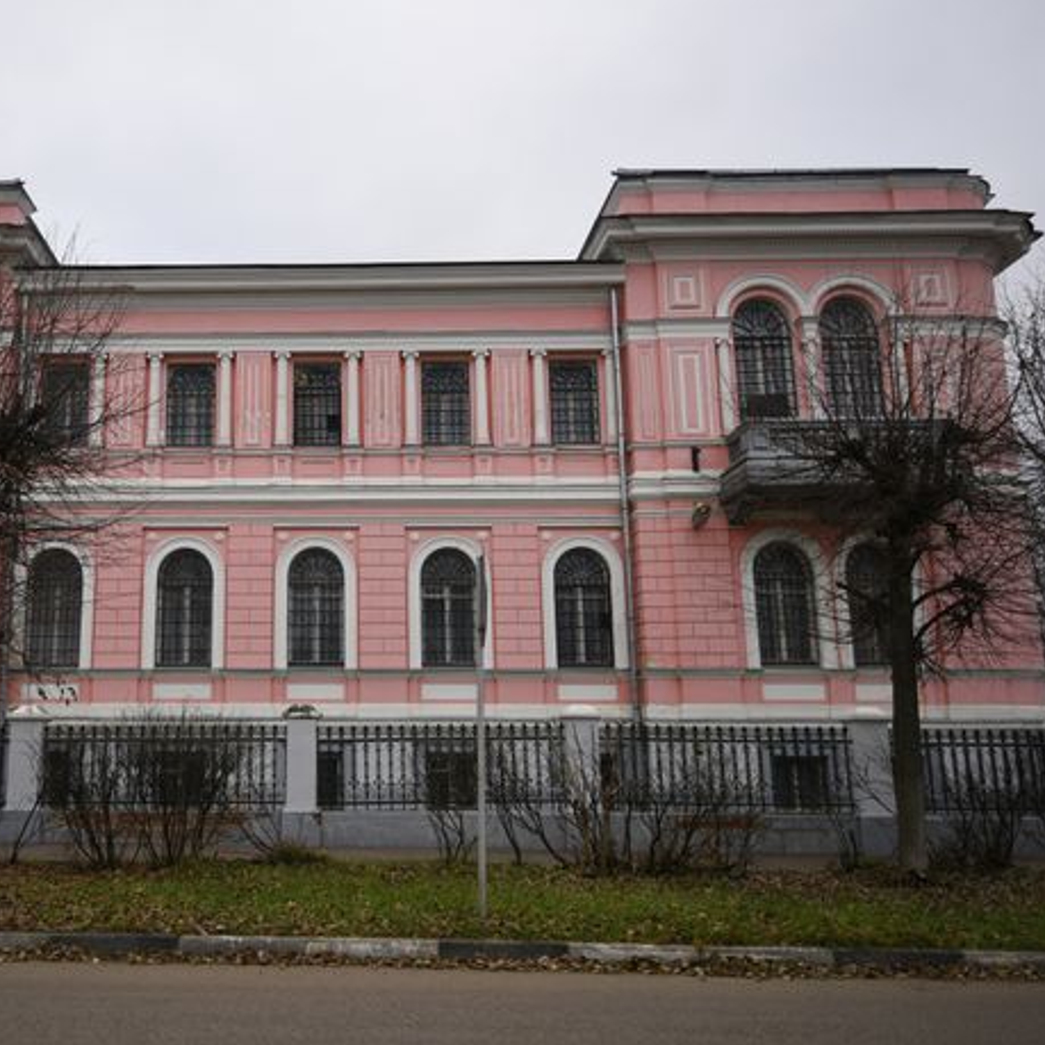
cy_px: 521
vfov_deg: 52.5
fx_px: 1059
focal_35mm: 31
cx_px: 321
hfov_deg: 51.2
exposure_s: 1/1000
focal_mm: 24
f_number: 4
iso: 400
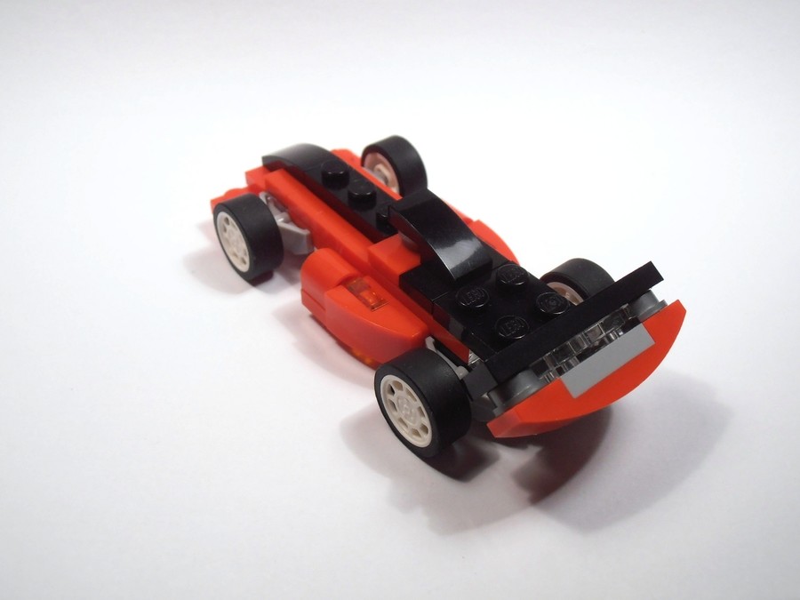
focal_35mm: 37
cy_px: 300
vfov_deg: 38.7
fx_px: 855
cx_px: 400
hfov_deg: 50.1
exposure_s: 1/60
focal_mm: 6.61
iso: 80
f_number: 3.9
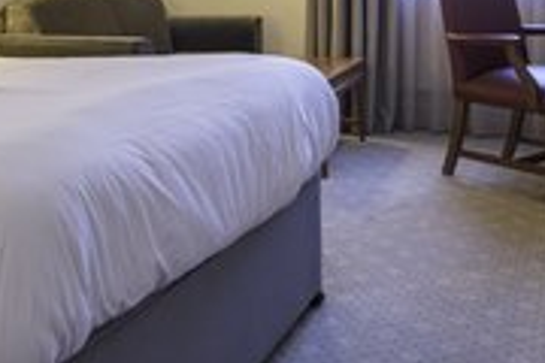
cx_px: 127
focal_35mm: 48
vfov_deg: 26.3
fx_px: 727
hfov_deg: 39.8
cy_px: -18
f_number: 6.3
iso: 2500
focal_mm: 18
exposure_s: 1/40
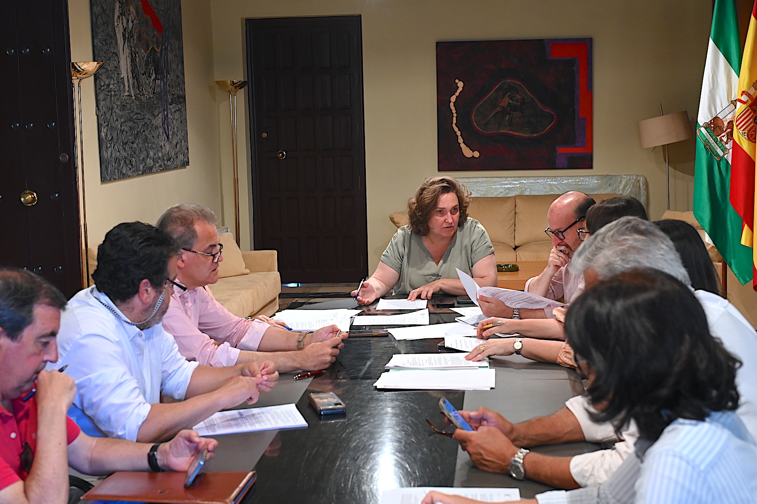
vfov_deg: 24.2
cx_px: 378
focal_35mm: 56
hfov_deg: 35.7
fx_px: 1177
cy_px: 252
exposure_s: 1/125
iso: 3200
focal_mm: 56
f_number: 5.6
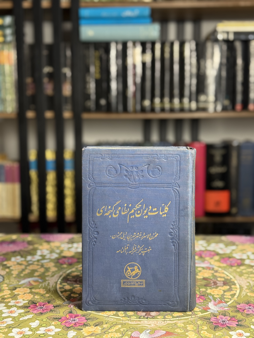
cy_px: 169
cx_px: 127
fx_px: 470
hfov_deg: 30.3
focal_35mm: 48
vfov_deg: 39.7
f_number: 1.78
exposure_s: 1/100
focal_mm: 6.76
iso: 200
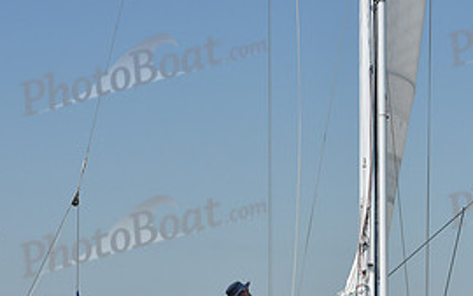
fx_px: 2399
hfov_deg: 11.2
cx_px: 359
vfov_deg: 7.0
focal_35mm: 186
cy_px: 299
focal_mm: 85
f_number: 9
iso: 250
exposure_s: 1/1250
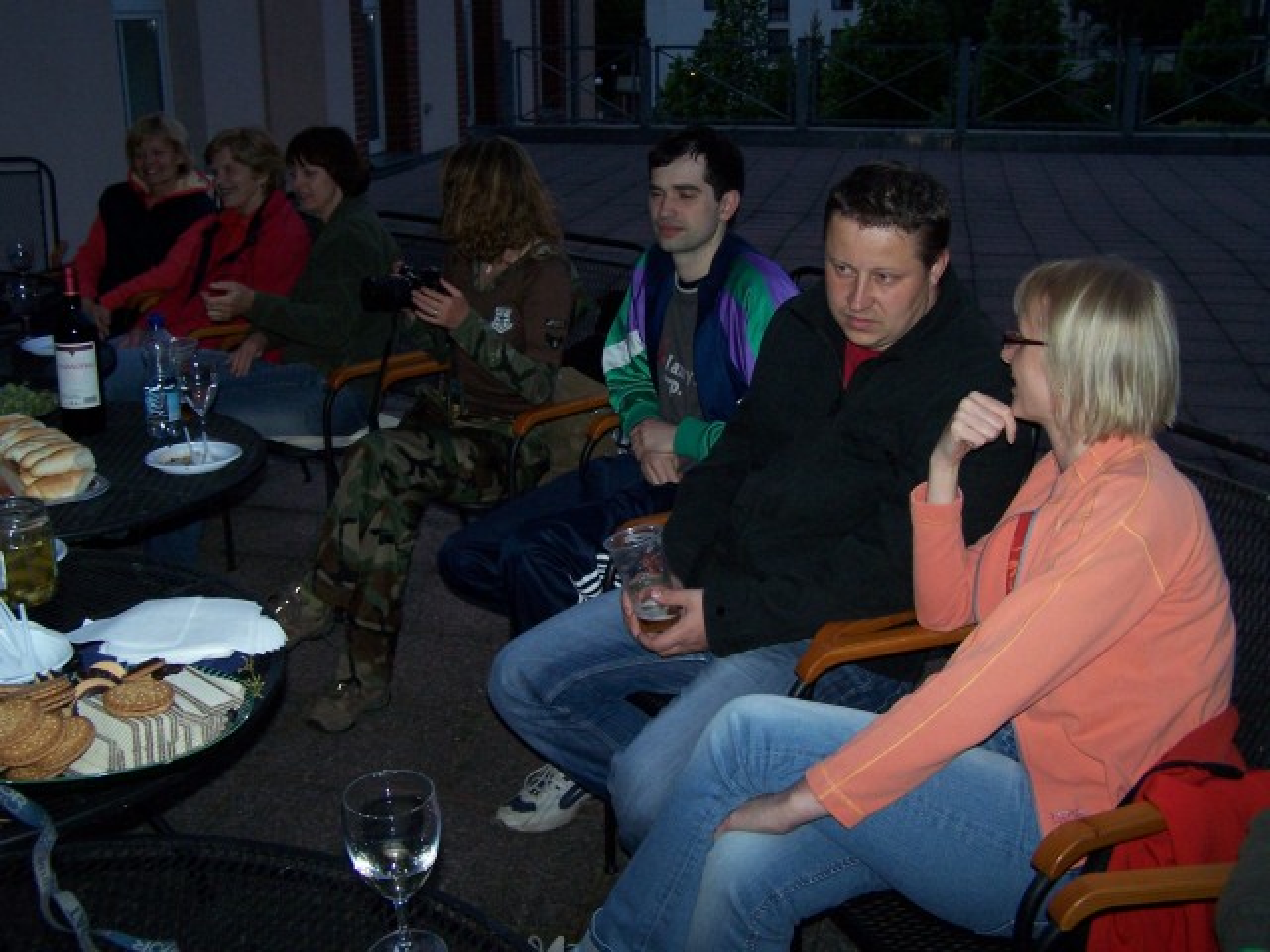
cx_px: 635
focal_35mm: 38
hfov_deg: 49.0
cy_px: 476
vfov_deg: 37.7
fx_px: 1394
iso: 140
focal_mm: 6.3
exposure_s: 1/60
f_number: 2.8
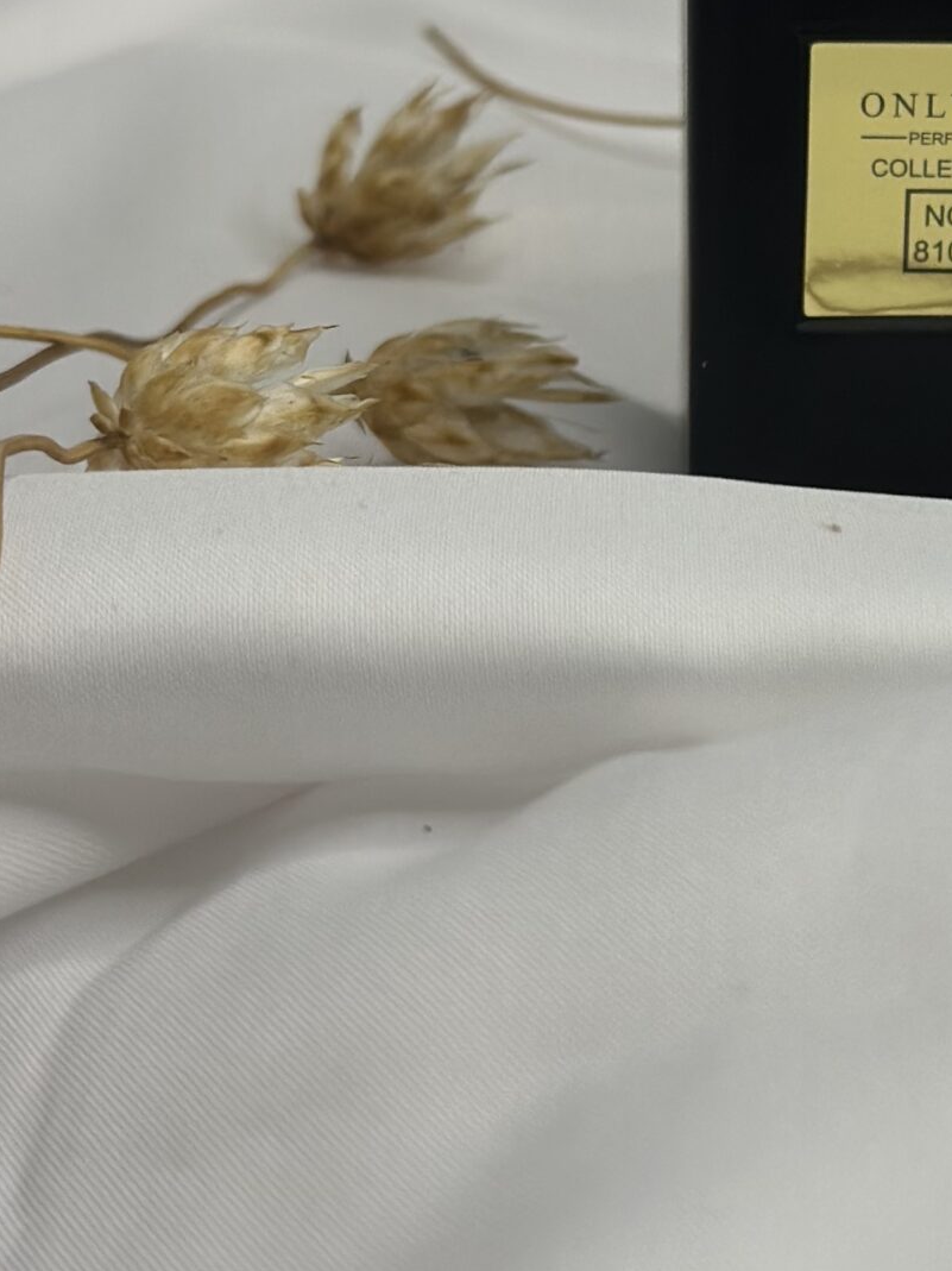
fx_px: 4219
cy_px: 427
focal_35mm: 115
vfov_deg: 17.1
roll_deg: +4.0
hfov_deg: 12.7
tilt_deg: -18.3
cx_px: 984
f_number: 1.78
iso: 80
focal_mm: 6.86
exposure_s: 1/541
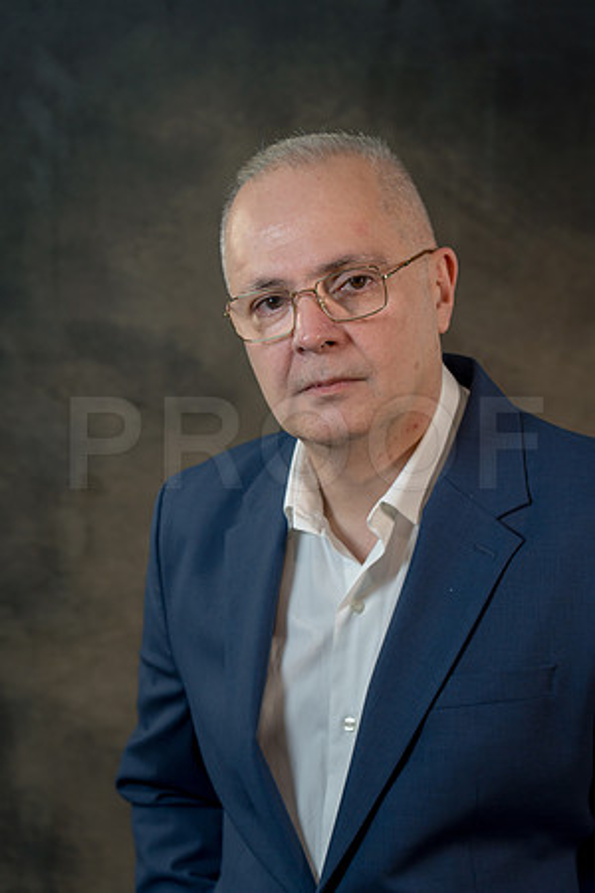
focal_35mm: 105
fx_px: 2603
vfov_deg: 19.5
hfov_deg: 13.0
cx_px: 298
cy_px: 446
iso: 250
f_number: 5
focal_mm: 105
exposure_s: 1/100
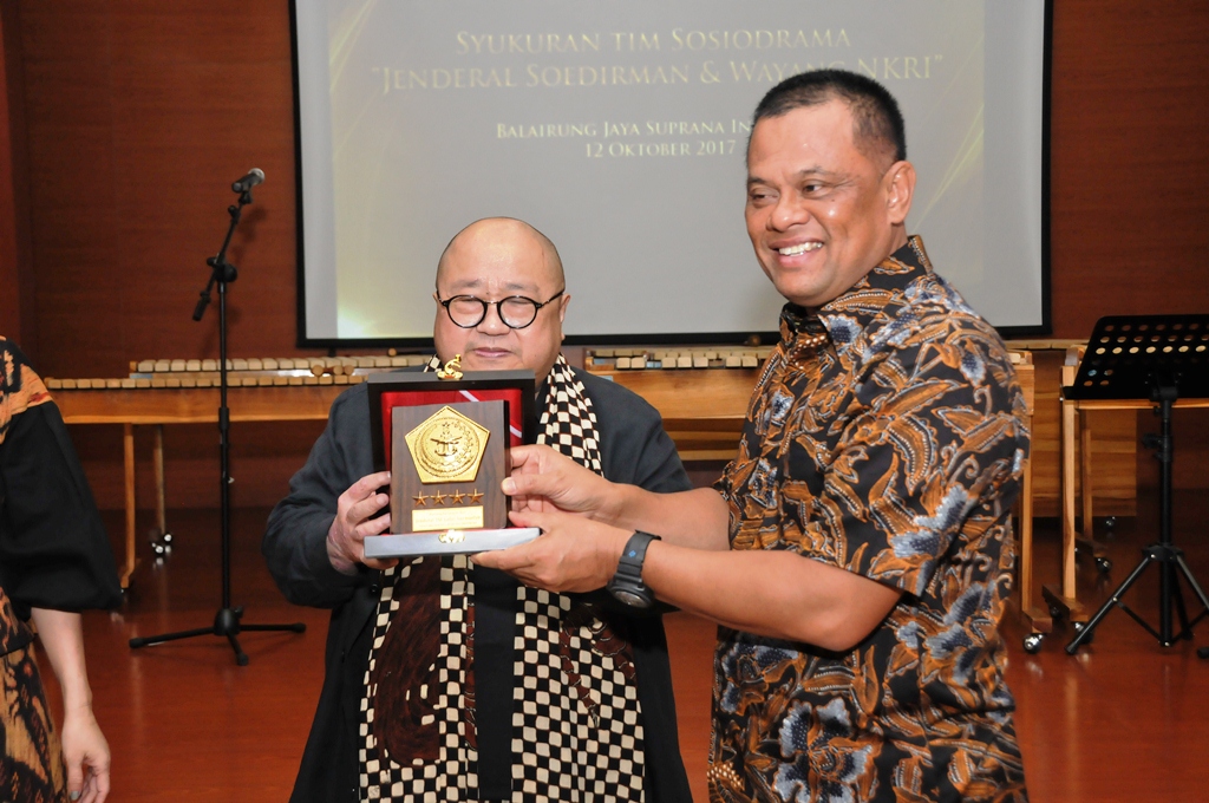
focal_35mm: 48
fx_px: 1610
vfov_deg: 28.0
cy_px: 402
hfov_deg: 41.2
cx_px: 604
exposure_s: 1/100
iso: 800
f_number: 5
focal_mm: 32
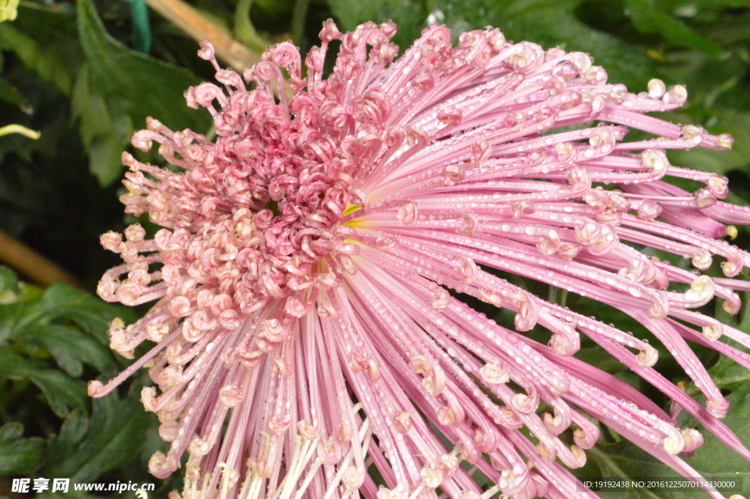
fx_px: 3809
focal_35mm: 183
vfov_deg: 7.5
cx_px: 375
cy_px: 250
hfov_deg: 11.2
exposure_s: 1/80
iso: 6400
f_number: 18
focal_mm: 122
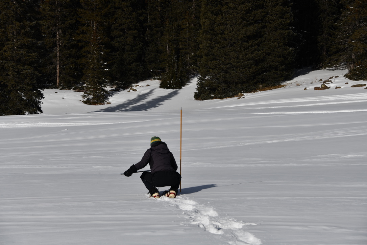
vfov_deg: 14.0
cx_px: 184
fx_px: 999
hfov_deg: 20.8
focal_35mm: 98
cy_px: 122
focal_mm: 98
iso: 100
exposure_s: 1/2000
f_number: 7.1
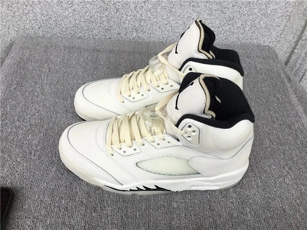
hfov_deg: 58.4
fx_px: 275
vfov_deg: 45.4
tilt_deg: -48.4
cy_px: 115
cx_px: 154
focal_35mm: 31
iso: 25
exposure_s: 1/127
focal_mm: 3.3
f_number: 2.4
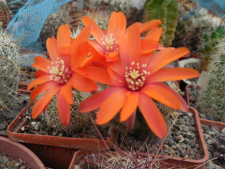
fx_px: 234
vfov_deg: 39.6
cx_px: 103
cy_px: 88
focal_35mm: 36
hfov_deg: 51.3
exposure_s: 1/320
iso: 125
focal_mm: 5.6
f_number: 3.6
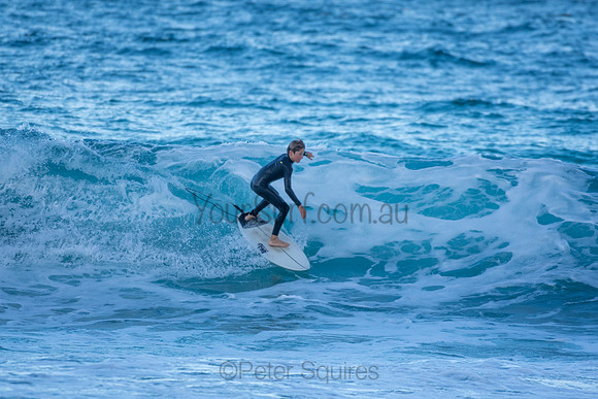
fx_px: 12461
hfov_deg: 2.7
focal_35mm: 750
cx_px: 299
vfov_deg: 1.8
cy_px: 200
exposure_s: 1/800
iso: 320
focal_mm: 500
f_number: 5.6
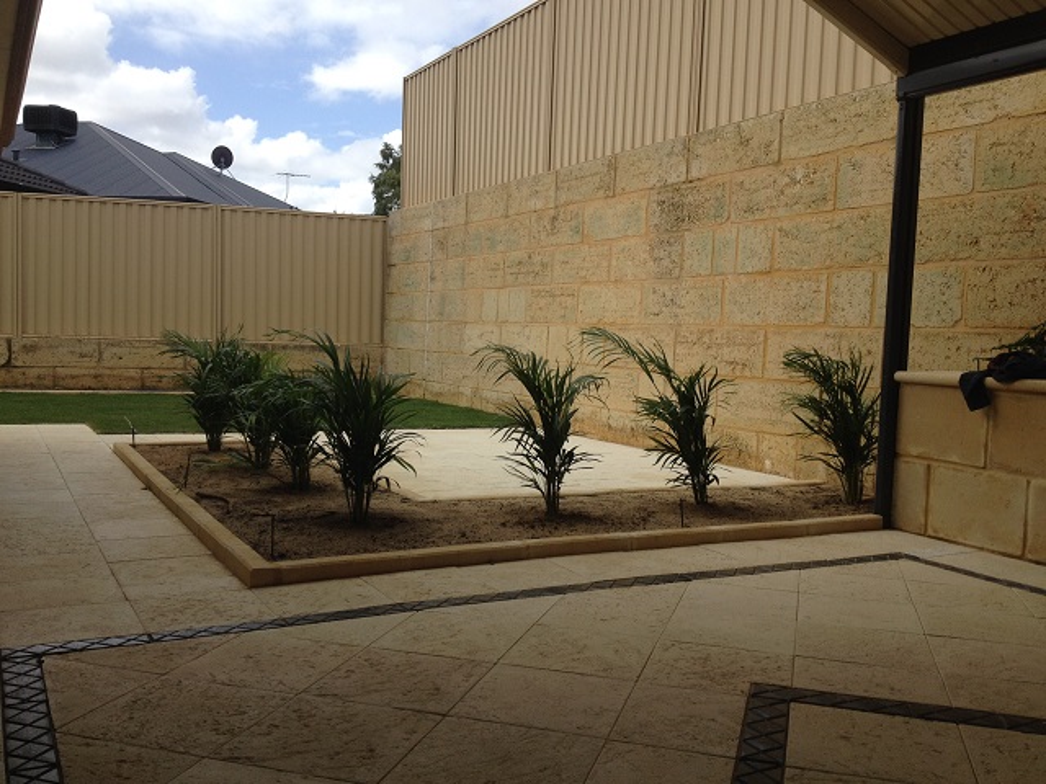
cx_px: 523
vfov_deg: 40.7
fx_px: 1058
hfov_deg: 52.6
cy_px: 392
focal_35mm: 35
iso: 50
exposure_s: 1/1381
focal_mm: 4.28
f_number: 2.4
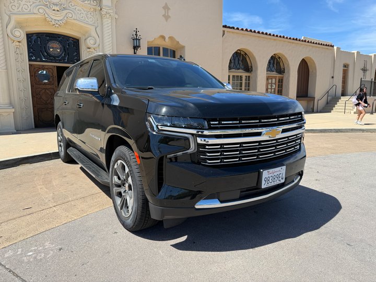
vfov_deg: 56.8
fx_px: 261
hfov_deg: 71.6
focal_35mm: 24
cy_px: 141
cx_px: 188
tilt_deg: -11.3
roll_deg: +0.3
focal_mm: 6.76
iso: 80
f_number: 1.78
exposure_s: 1/2611
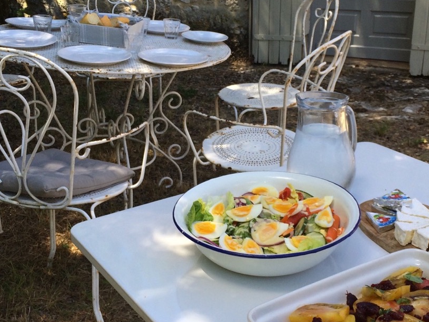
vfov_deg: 29.1
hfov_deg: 38.2
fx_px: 620
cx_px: 230
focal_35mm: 50
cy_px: 169
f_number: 2.2
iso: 32
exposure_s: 1/720
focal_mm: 4.15
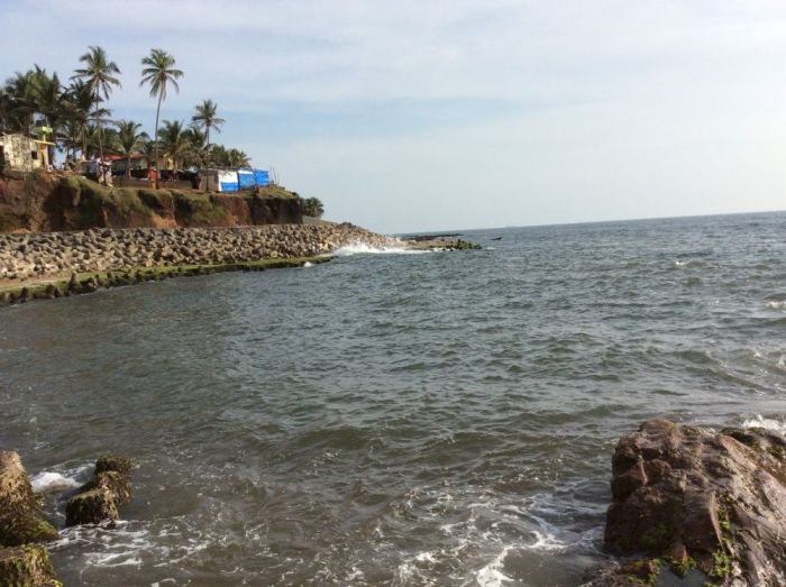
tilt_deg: -5.9
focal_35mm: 32
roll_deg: +2.7
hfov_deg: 56.9
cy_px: 294
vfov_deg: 44.1
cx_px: 393
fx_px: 726
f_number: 2.4
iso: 32
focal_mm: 3.3
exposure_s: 1/1789
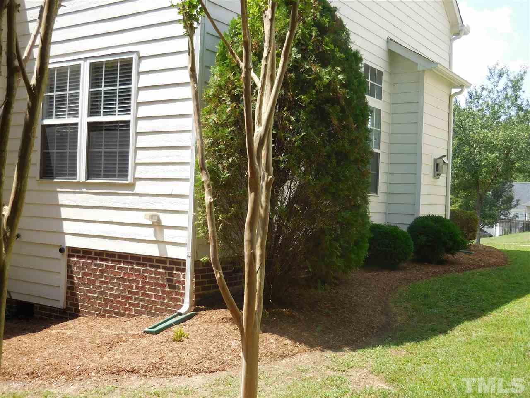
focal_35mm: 39
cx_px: 265
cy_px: 199
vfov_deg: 36.8
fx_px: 597
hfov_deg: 47.9
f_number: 3.9
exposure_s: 1/400
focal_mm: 7
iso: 125
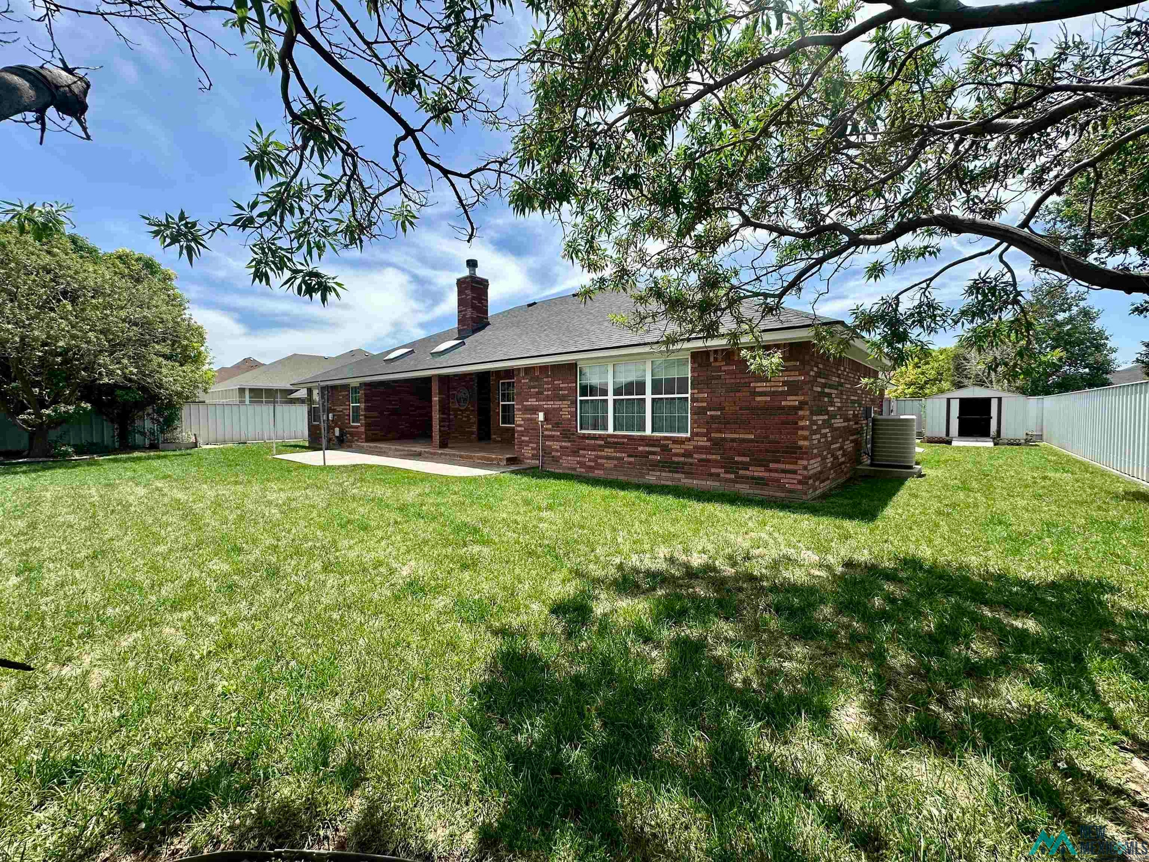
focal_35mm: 14
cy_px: 431
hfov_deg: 102.1
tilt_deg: -3.3
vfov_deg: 85.7
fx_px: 465
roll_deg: -0.6
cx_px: 574
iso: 50
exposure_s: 1/1350
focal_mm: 2.22
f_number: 2.2
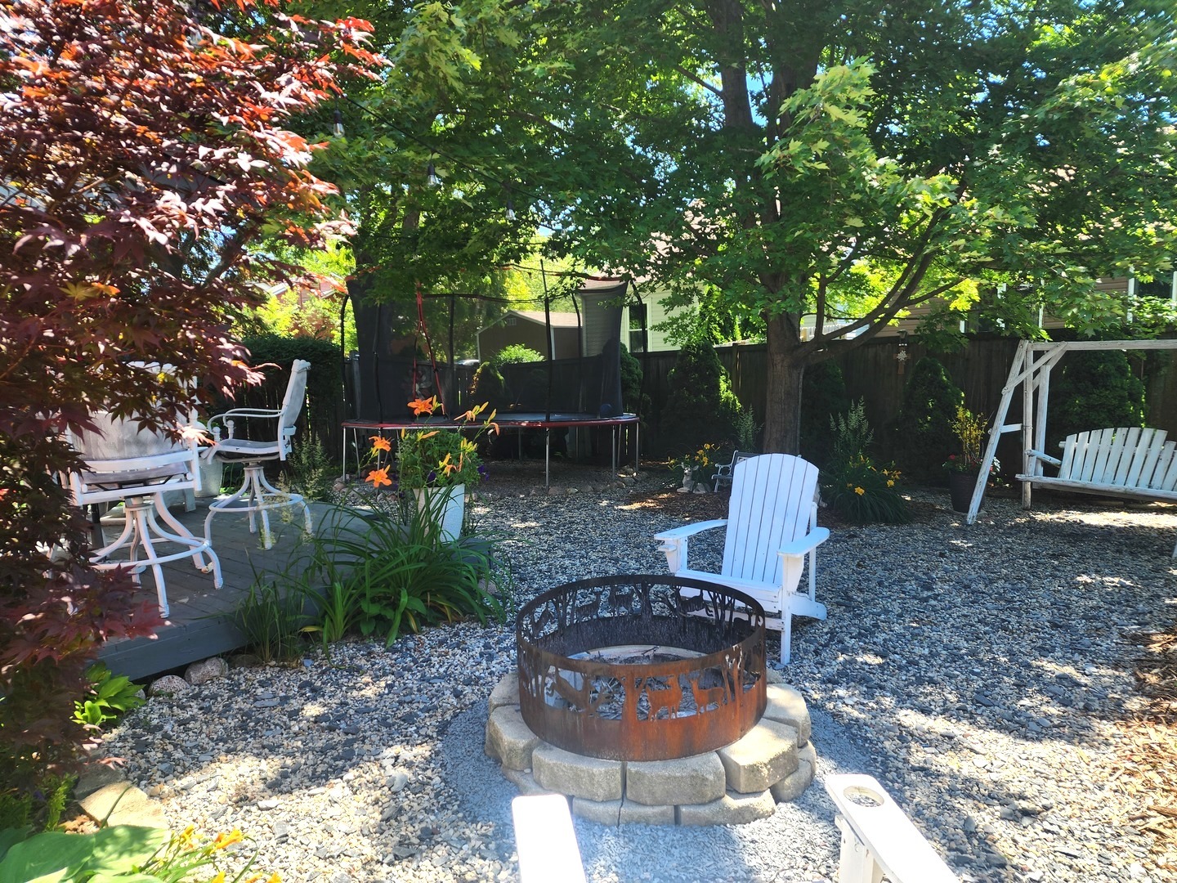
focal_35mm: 23
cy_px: 442
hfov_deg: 73.9
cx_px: 588
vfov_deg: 58.9
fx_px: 782
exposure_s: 1/180
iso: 16
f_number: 1.8
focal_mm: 6.4
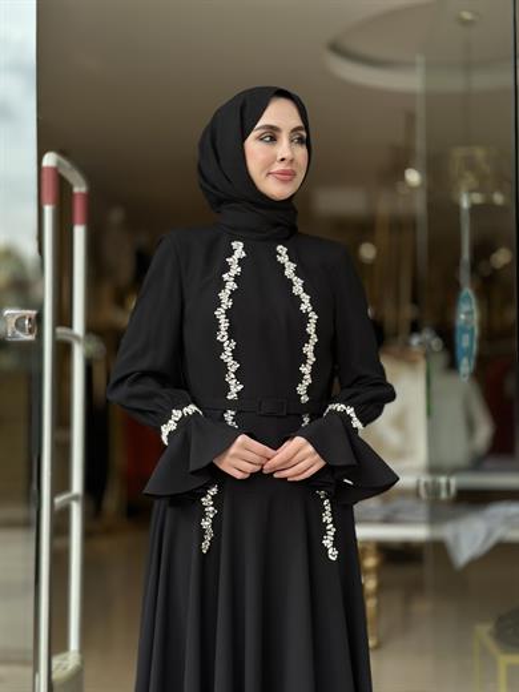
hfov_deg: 30.3
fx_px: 960
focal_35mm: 48
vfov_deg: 39.7
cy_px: 346
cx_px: 260
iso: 80
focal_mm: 6.86
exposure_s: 1/659
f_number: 1.78
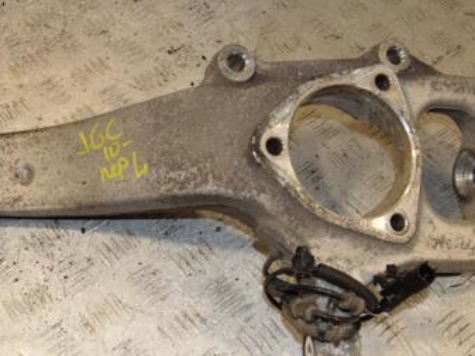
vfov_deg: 27.1
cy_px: 214
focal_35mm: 54
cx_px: 140
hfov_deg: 35.1
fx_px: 739
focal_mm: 21
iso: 800
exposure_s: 1/200
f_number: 11
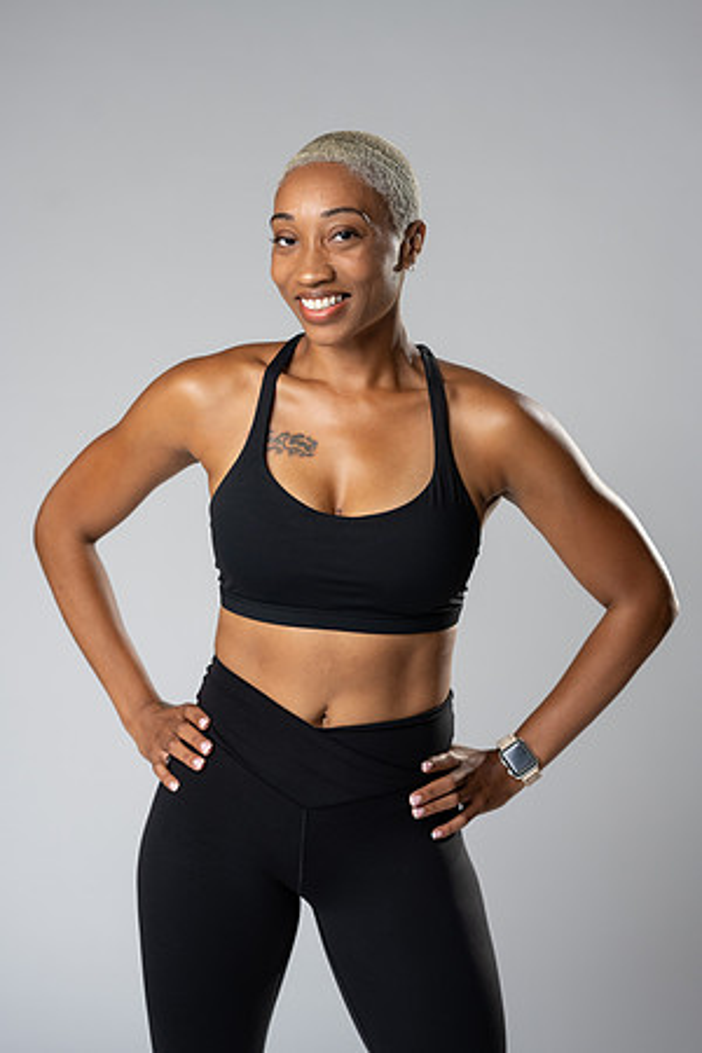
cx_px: 351
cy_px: 526
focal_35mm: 85
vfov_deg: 23.9
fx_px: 2486
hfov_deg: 16.1
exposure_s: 1/160
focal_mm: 85
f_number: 3.2
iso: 200
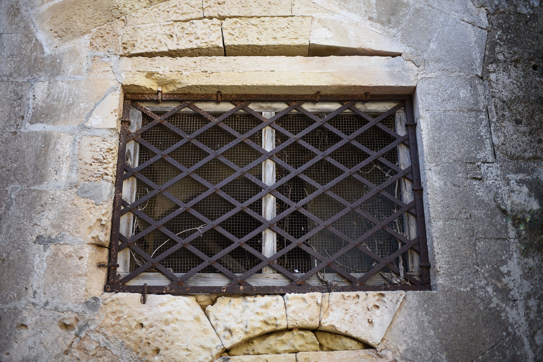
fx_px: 528
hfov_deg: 54.4
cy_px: 181
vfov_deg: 37.9
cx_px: 272
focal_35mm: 35
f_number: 1.4
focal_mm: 35
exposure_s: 1/750
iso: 125
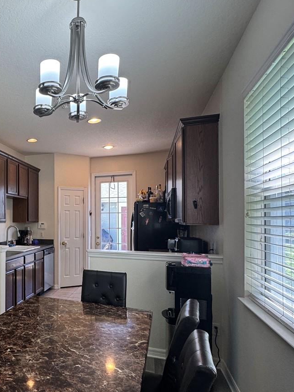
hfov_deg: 47.1
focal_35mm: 26
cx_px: 23
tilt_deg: +0.3
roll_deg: +0.3
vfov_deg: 67.1
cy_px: 217
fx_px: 295
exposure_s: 1/120
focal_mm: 2.22
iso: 125
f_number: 2.2
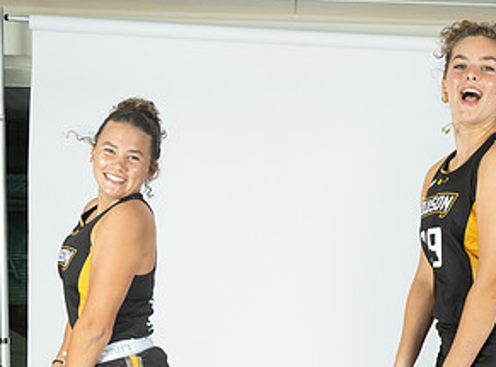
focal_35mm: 78
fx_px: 1112
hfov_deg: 24.9
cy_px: 381
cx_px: 370
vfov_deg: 18.2
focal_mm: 24
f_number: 9
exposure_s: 1/200
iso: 160
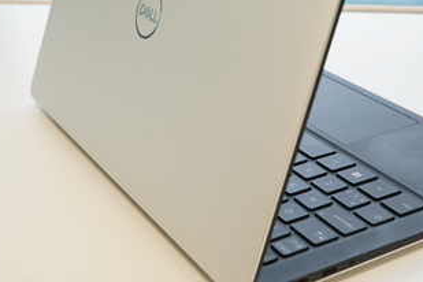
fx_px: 775
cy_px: 63
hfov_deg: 30.5
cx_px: 192
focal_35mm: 66
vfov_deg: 20.4
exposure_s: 1/125
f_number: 7.1
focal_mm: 34
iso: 2000
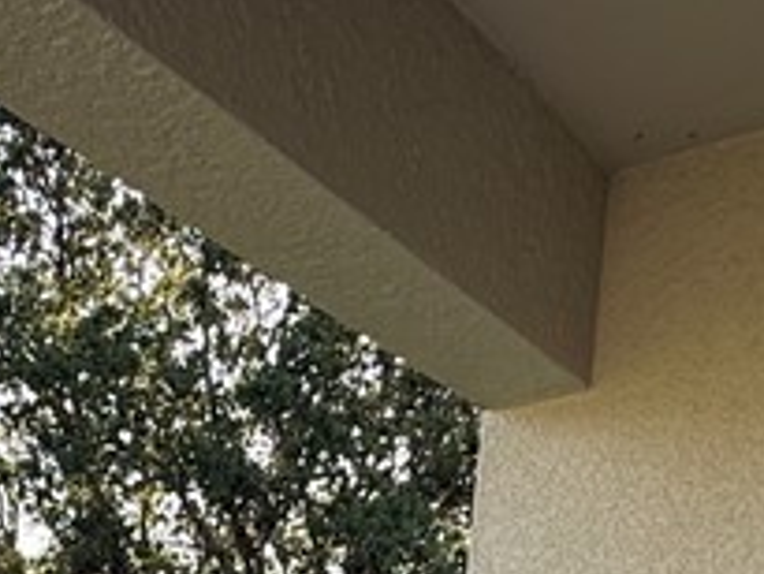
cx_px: -112
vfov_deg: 15.9
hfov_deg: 25.4
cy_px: 1182
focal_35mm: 70
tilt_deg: -11.7
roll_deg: -1.7
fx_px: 1546
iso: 50
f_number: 2.2
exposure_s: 1/173
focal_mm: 2.22
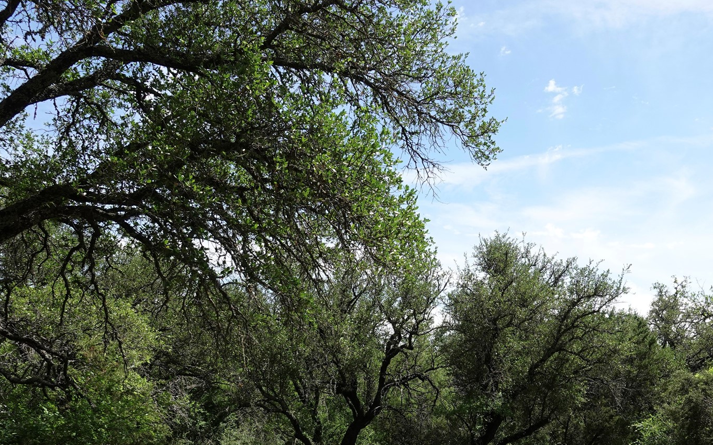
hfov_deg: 49.7
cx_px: 465
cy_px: 361
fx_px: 758
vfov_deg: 31.8
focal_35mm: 39
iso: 100
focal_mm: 8.8
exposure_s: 1/500
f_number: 4
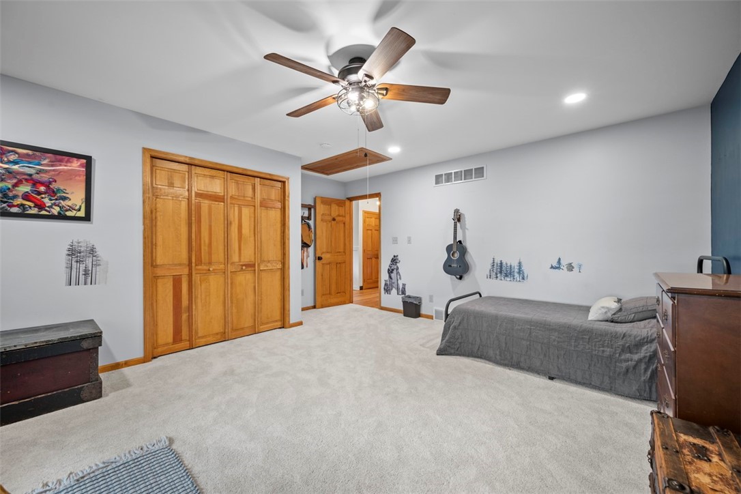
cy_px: 247
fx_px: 288
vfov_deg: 81.2
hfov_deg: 104.3
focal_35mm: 14
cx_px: 370
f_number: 8
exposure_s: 1/2
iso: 400
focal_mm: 14
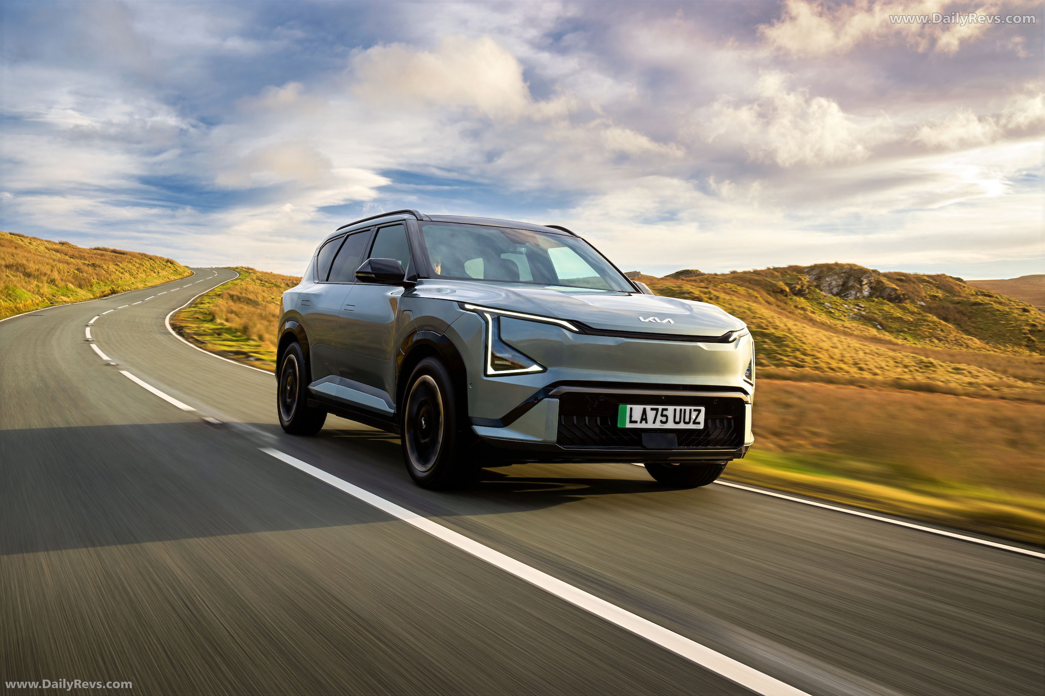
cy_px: 348
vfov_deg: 36.9
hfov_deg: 53.1
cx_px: 522
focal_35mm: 36
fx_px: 1045
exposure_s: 1/20
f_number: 13
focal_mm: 36
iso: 160
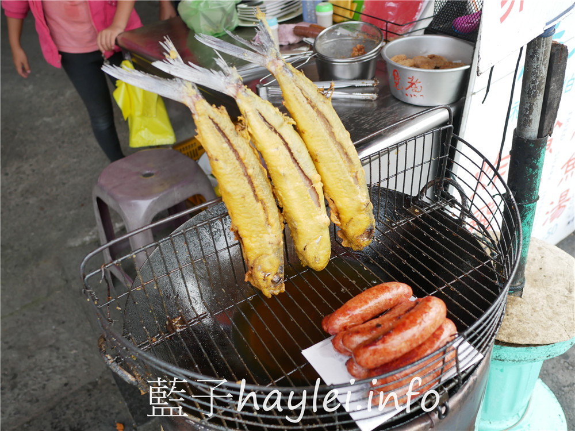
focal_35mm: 30
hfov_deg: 60.0
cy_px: 216
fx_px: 498
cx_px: 288
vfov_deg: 46.8
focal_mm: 15
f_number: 2.8
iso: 200
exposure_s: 1/250
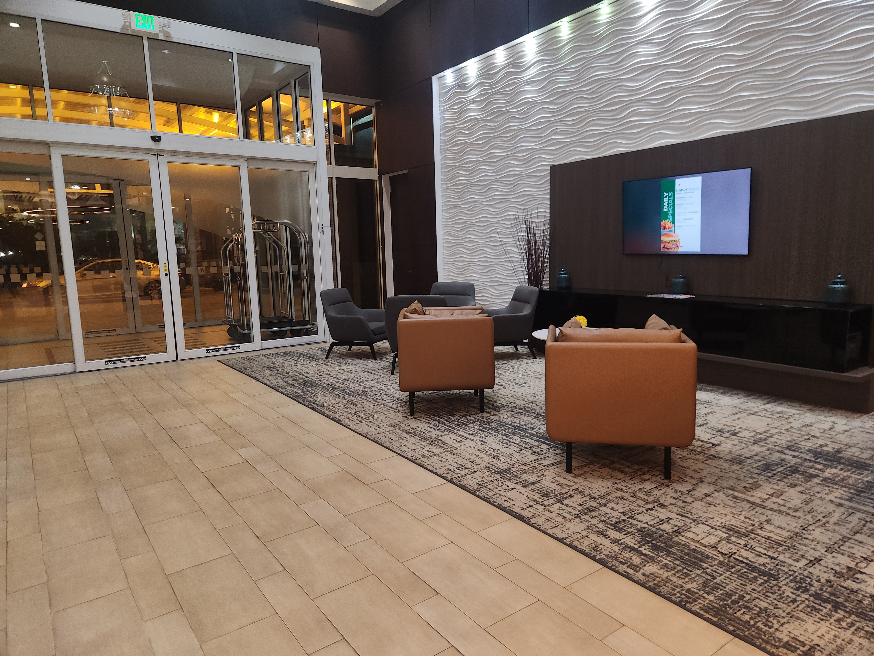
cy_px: 328
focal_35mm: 23
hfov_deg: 73.9
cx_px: 437
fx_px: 581
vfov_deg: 58.9
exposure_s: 1/24
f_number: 1.8
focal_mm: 5.4
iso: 125
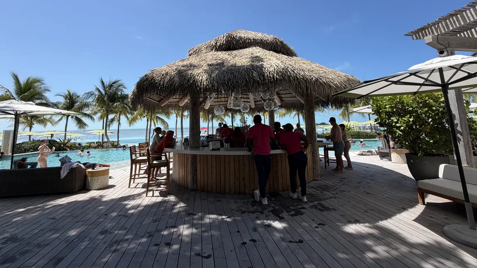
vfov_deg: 66.1
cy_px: 100
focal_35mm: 16
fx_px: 202
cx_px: 236
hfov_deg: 99.4
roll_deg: +2.0
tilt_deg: +7.5
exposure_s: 1/779
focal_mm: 2.22
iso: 20
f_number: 2.2
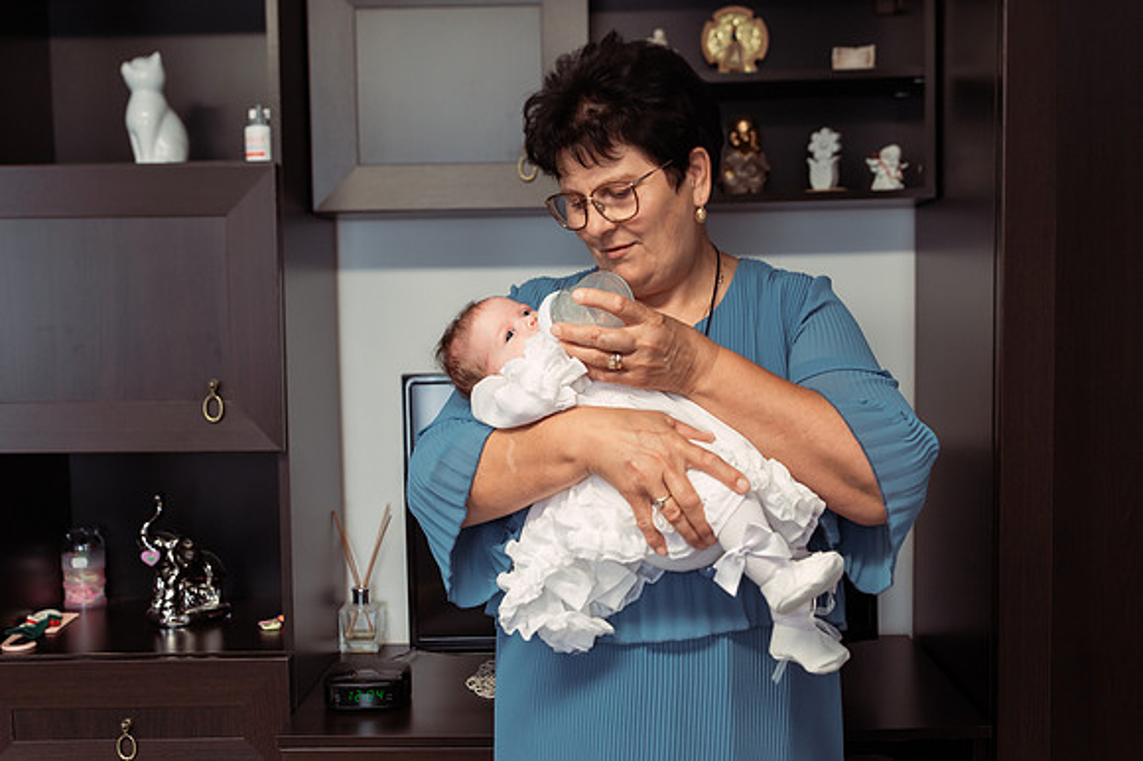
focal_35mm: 41
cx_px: 572
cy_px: 354
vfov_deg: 32.2
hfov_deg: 46.9
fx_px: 1316
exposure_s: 1/125
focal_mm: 38
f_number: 3.2
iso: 800
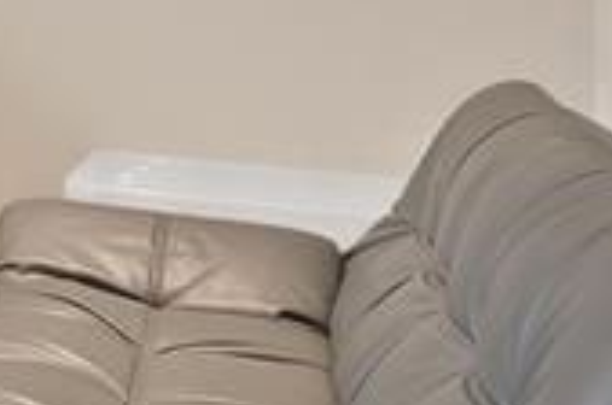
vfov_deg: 16.5
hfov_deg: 15.3
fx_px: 1340
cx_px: -837
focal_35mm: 79
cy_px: -71
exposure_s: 1/3
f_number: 9
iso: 640
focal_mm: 13
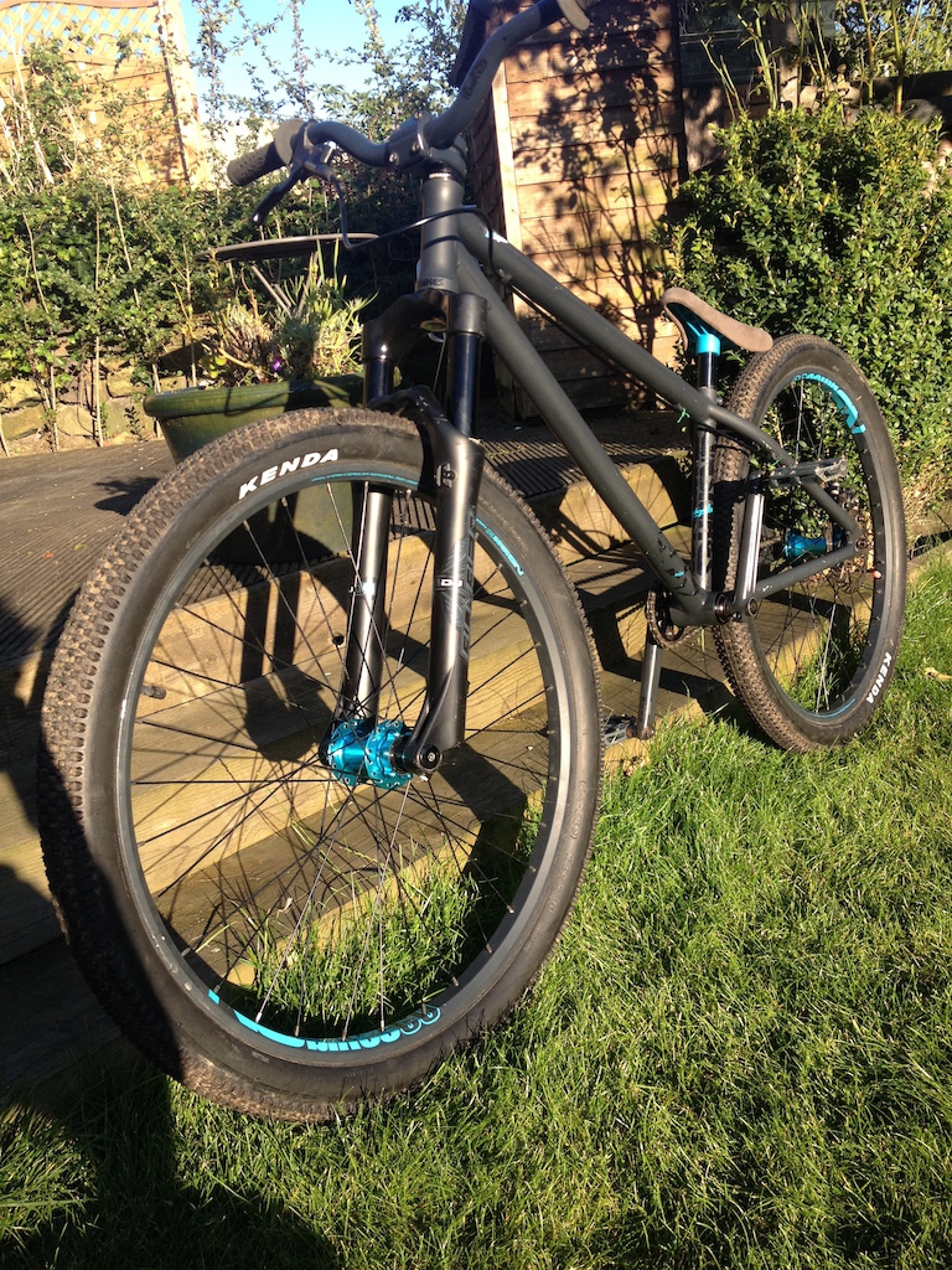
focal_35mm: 35
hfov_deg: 40.7
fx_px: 1283
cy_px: 635
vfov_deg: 52.6
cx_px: 476
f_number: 2.4
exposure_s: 1/435
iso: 50
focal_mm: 4.28
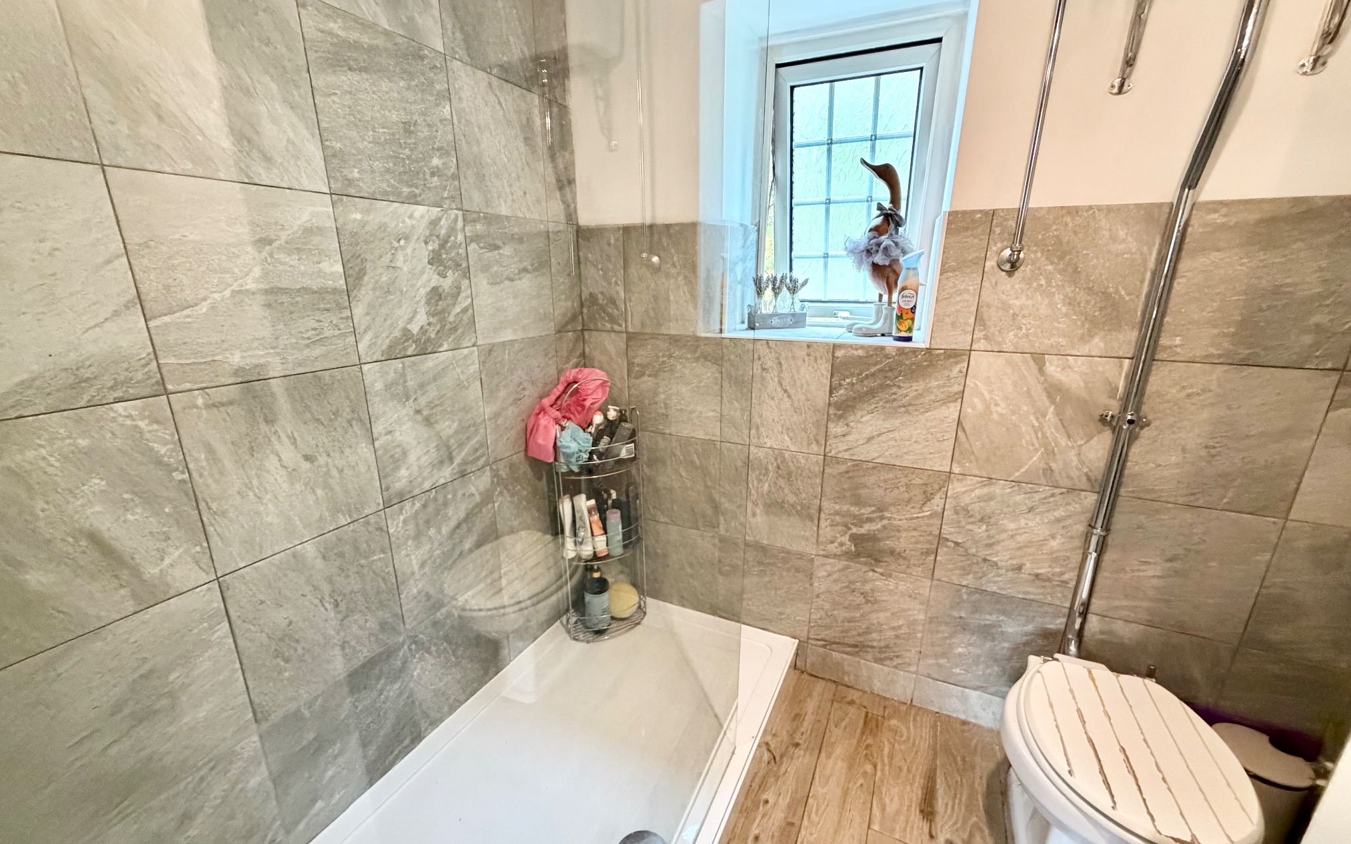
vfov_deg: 74.8
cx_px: 669
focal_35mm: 15
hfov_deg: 101.5
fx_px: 552
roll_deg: -0.7
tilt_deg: -18.1
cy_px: 437
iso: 640
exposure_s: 1/50
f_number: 2.2
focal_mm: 2.22
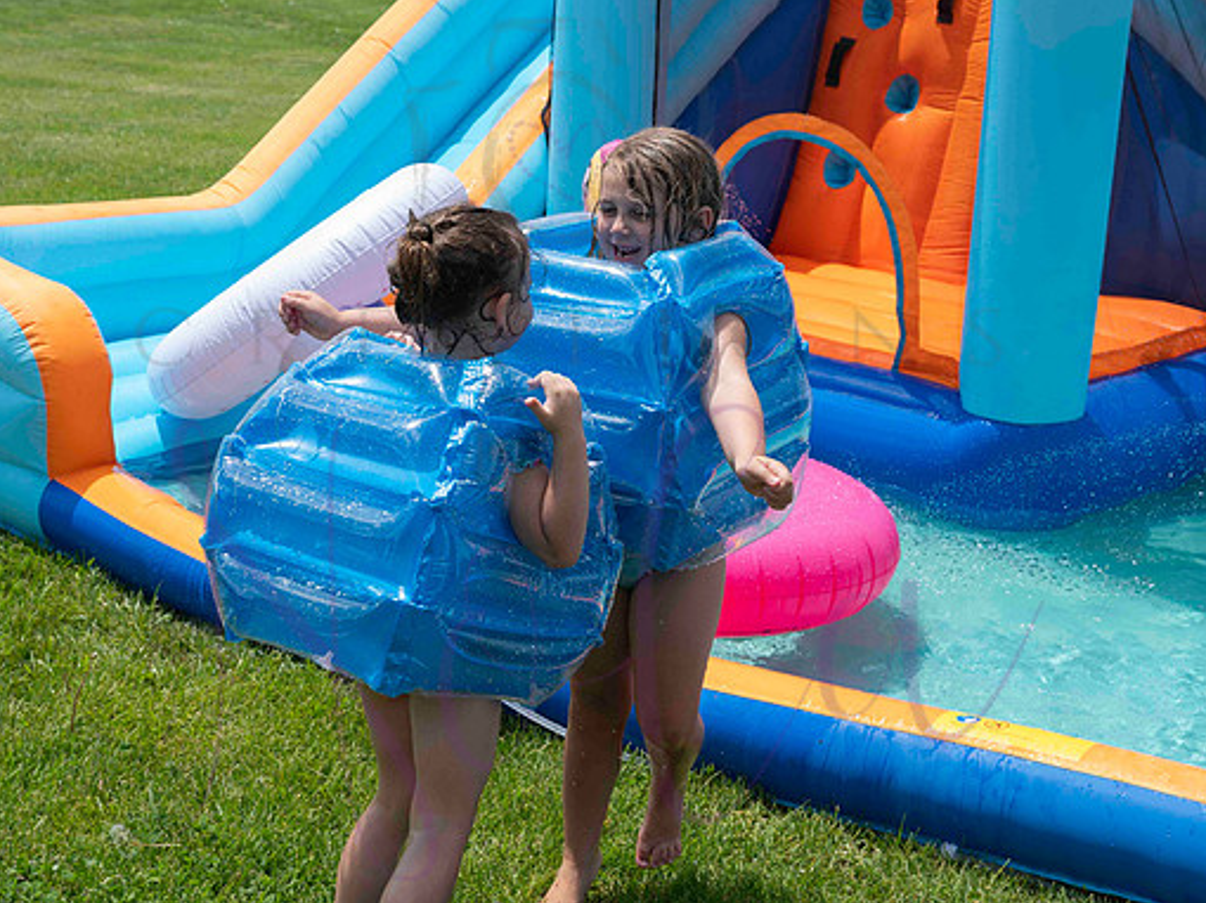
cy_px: 430
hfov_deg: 32.2
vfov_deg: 24.4
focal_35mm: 60
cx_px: 570
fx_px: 2089
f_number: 8
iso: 400
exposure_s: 1/1000
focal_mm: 52
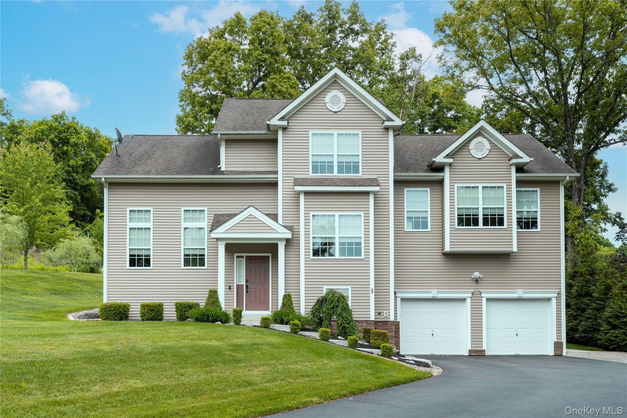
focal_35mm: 35
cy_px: 209
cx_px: 314
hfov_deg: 54.4
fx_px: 609
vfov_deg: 37.8
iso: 400
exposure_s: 1/200
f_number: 9
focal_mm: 35
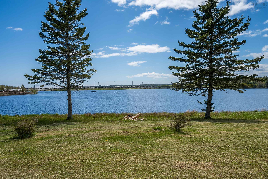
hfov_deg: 61.9
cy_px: 90
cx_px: 134
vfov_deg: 43.6
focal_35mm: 30
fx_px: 223
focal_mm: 30
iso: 500
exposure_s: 1/2500
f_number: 9
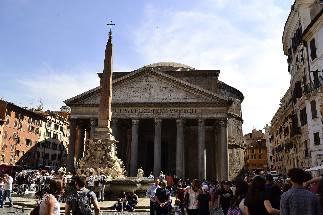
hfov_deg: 61.9
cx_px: 162
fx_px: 269
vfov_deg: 43.6
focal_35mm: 30
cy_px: 108
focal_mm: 20
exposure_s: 1/250
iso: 100
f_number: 8
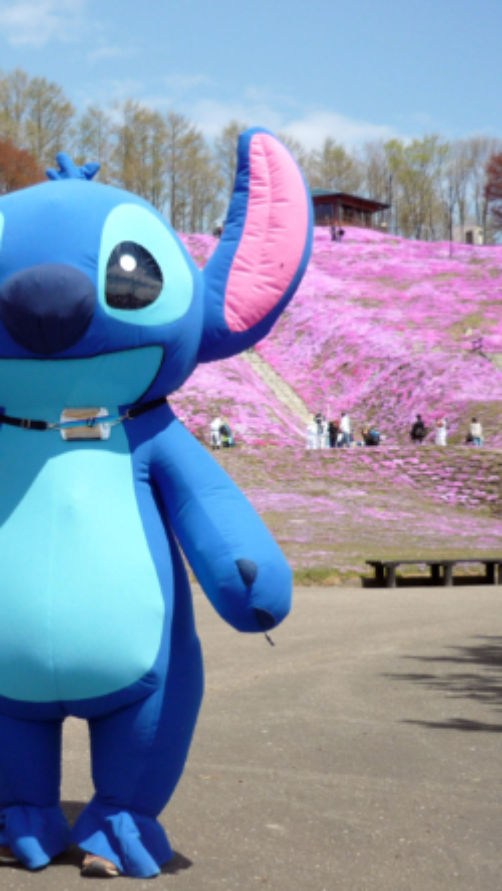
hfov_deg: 21.0
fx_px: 1324
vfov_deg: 37.2
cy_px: 448
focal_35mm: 56
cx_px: 44
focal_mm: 6.3
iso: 100
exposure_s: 1/1000
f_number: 2.9
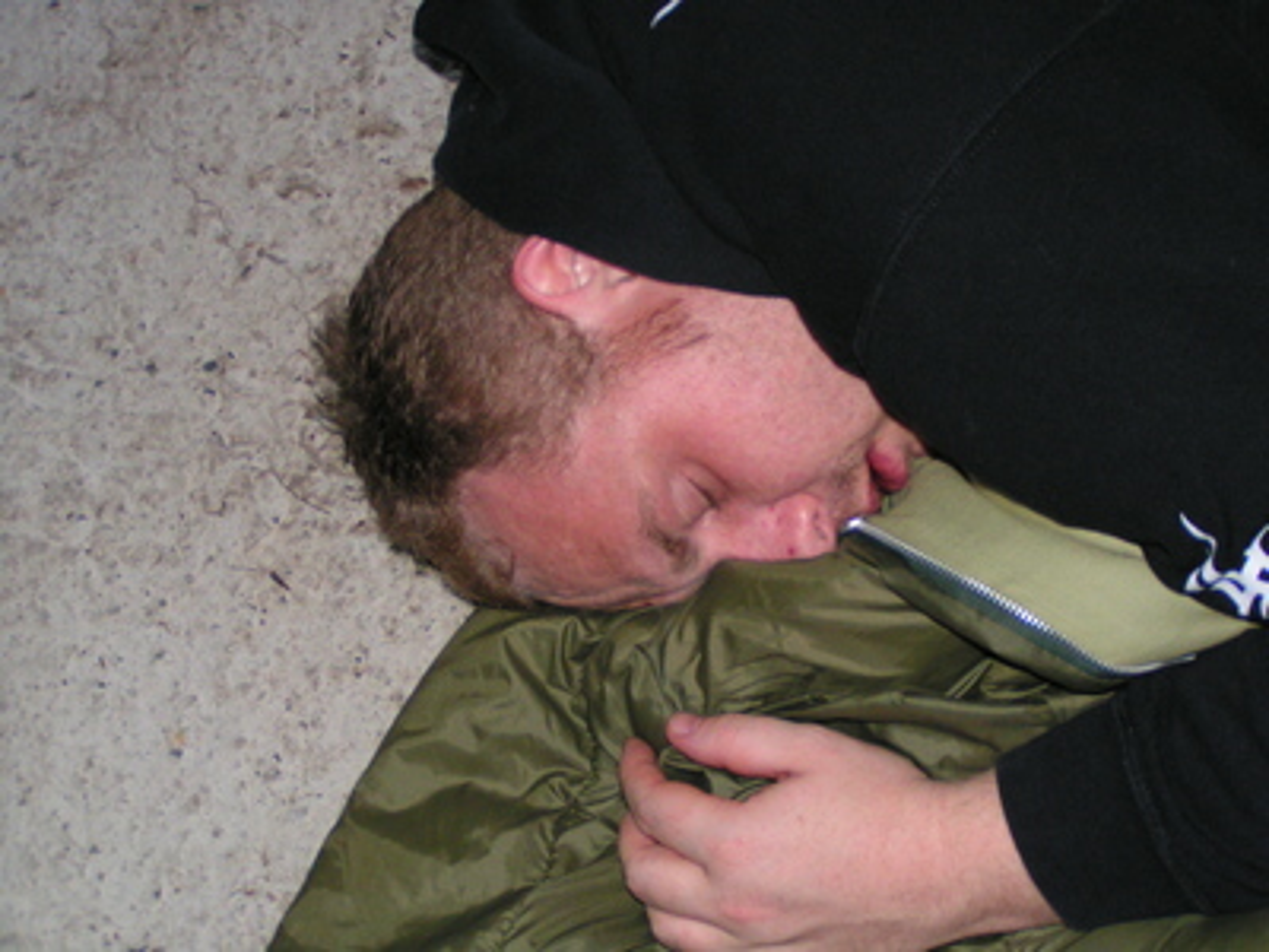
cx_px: 634
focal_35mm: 63
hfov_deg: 30.7
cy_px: 476
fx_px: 2310
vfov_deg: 23.3
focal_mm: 9.7
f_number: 3.2
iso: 200
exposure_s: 1/60
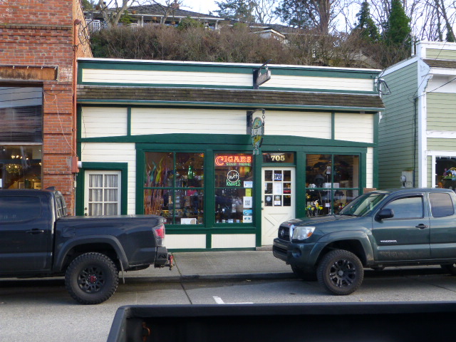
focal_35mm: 41
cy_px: 171
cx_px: 228
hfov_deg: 45.8
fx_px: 540
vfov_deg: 35.1
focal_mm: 7.4
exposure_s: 1/250
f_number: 3.9
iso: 250
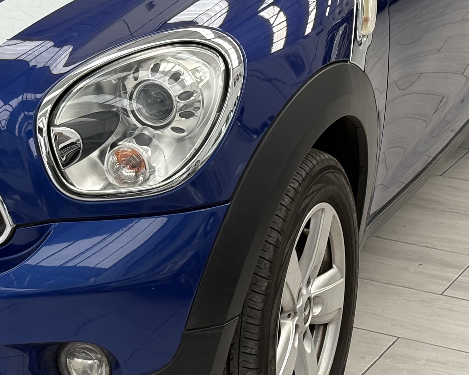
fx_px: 1749
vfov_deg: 12.2
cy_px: 50
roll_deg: -0.3
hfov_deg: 15.1
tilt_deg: -14.7
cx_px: 37
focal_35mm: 126
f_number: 1.6
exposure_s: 1/234
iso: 40
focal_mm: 5.96
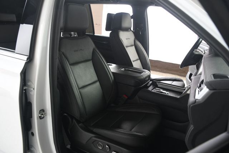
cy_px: 76
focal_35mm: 30
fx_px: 191
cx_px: 114
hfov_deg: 62.0
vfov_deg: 43.6
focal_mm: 20
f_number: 3.5
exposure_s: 1/160
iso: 100
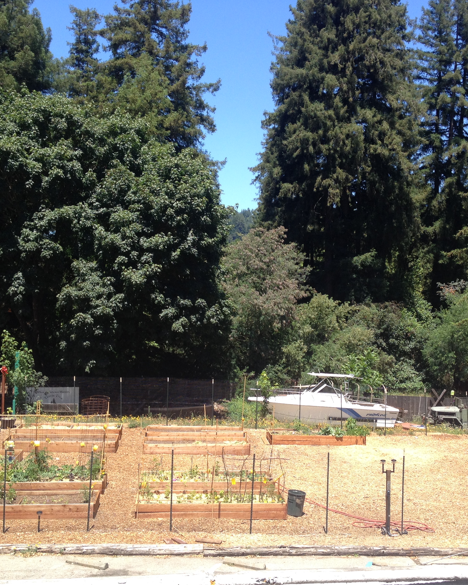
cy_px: 293
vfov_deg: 40.3
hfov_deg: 32.7
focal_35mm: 46
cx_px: 264
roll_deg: -1.0
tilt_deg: -1.7
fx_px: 796
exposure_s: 1/756
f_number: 2.4
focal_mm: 4.28
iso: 50
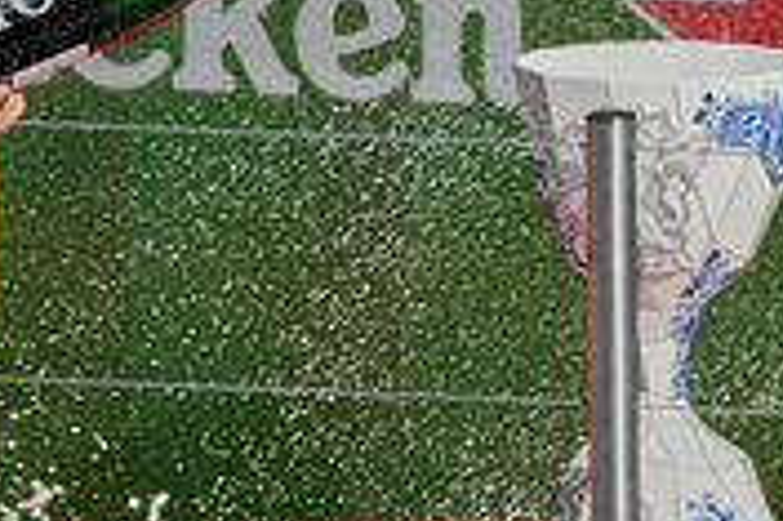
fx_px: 60082
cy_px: -272
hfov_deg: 0.7
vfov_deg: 0.5
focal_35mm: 2765
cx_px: -44
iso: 500
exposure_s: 1/1250
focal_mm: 474
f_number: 7.1
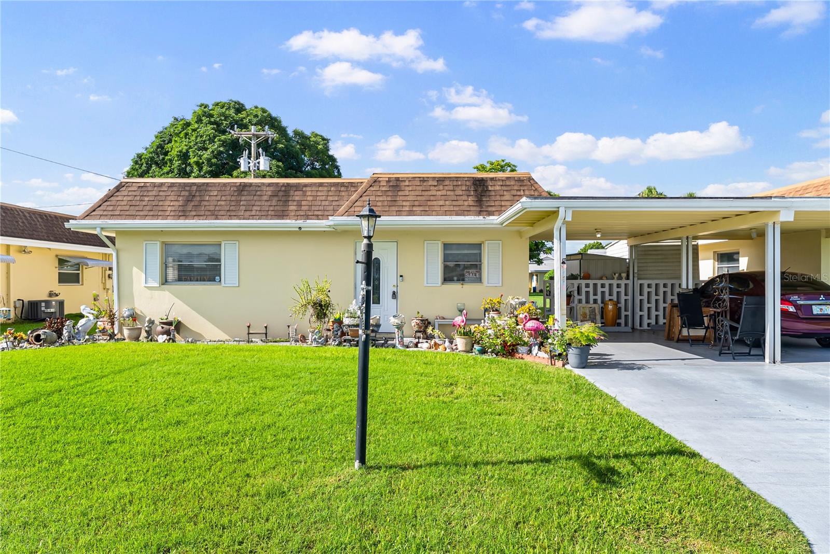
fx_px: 530
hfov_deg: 76.1
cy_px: 277
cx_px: 415
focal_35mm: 23
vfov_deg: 55.1
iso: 200
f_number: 9
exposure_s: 1/80
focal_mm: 23
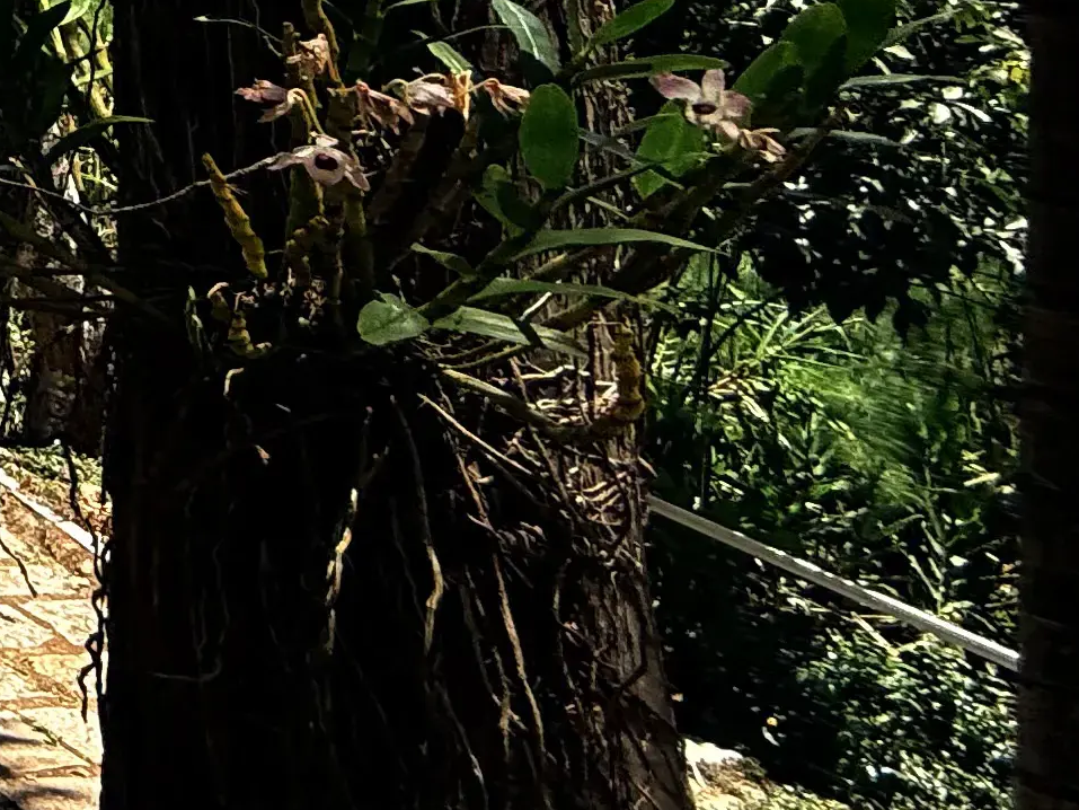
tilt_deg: +0.8
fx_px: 1839
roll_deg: -1.4
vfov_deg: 21.9
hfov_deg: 18.9
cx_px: -1107
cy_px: -291
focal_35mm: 59
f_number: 2.2
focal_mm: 2.22
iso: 50
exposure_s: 1/770
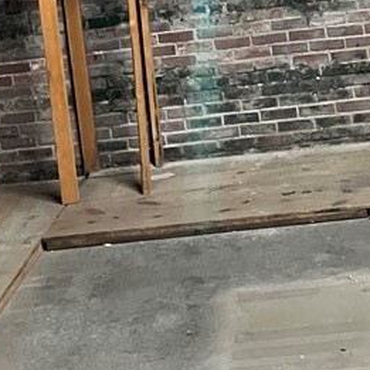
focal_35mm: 90
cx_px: 255
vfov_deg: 17.3
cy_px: -190
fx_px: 1088
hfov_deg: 19.2
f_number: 1.6
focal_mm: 5.1
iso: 500
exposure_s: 1/30
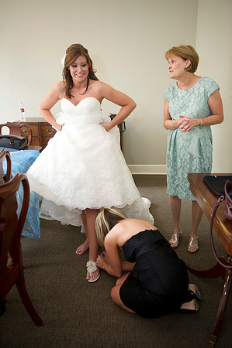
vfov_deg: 65.5
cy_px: 174
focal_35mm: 28
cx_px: 116
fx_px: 271
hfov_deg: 46.3
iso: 800
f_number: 2.8
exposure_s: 1/200
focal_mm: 28
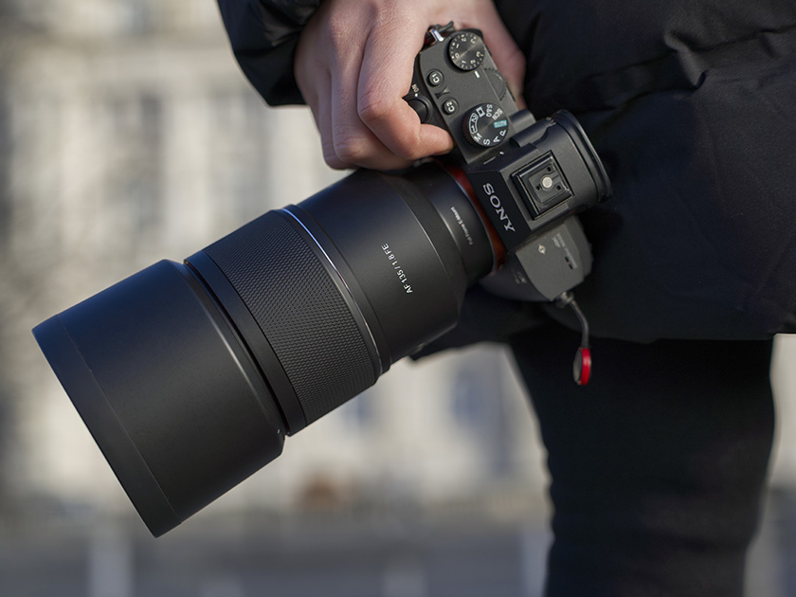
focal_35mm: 55
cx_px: 357
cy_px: 294
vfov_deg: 26.6
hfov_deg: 34.9
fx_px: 1265
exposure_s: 1/2000
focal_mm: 50
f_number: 2.8
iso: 100
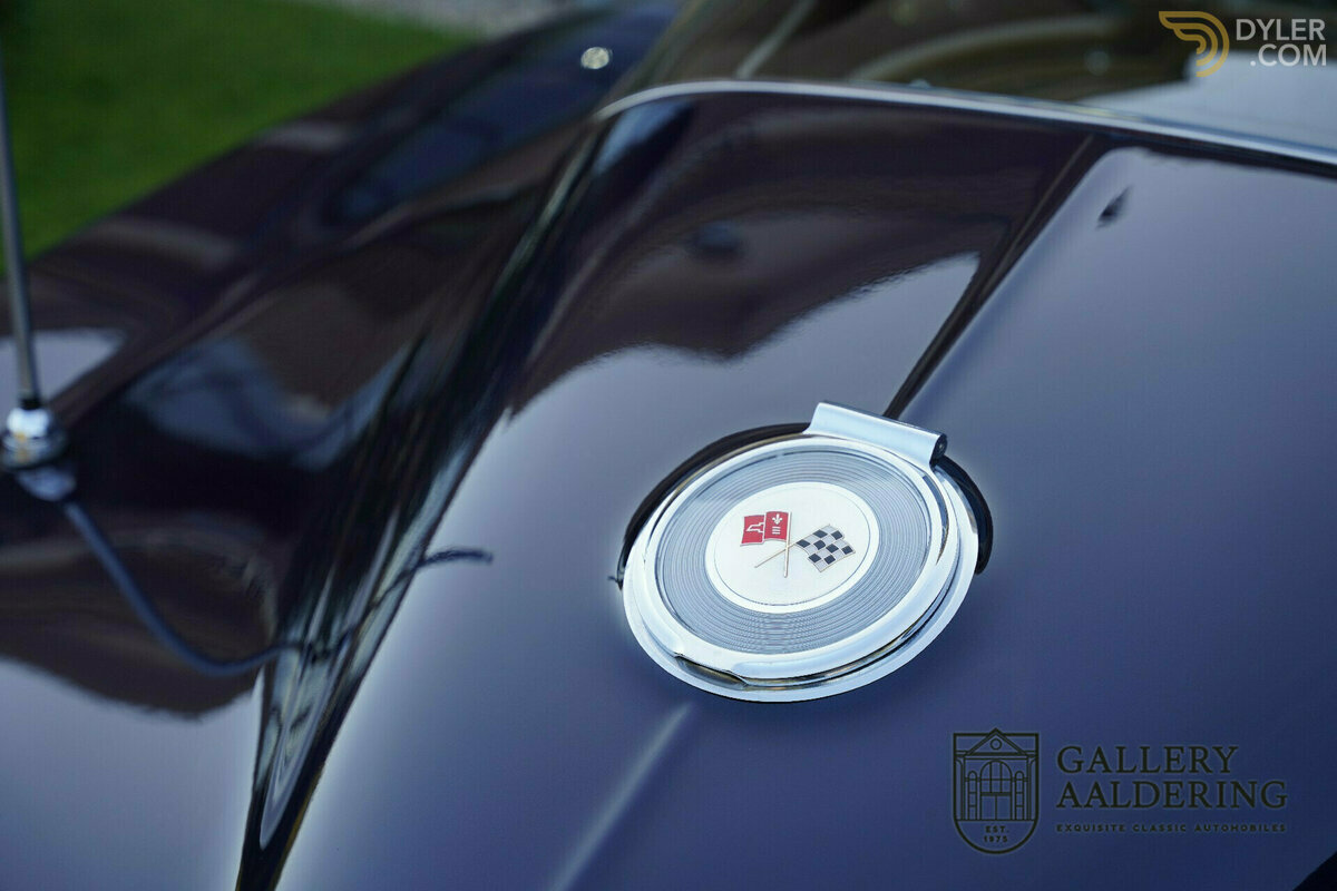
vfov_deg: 22.3
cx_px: 668
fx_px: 2258
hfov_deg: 33.0
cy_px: 446
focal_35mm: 61
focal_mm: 60.8
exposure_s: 1/160
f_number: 4
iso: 100
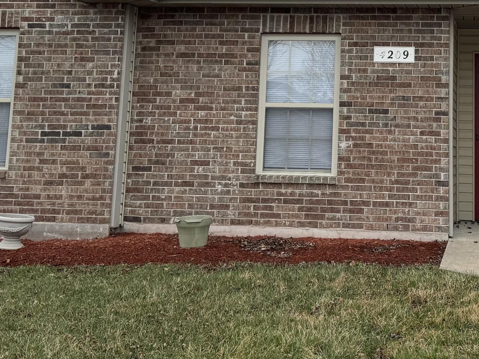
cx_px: 365
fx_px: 844
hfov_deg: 31.1
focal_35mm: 61
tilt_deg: +7.5
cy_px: 25
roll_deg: -2.0
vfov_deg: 23.3
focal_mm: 6.86
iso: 80
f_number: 1.78
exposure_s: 1/1678
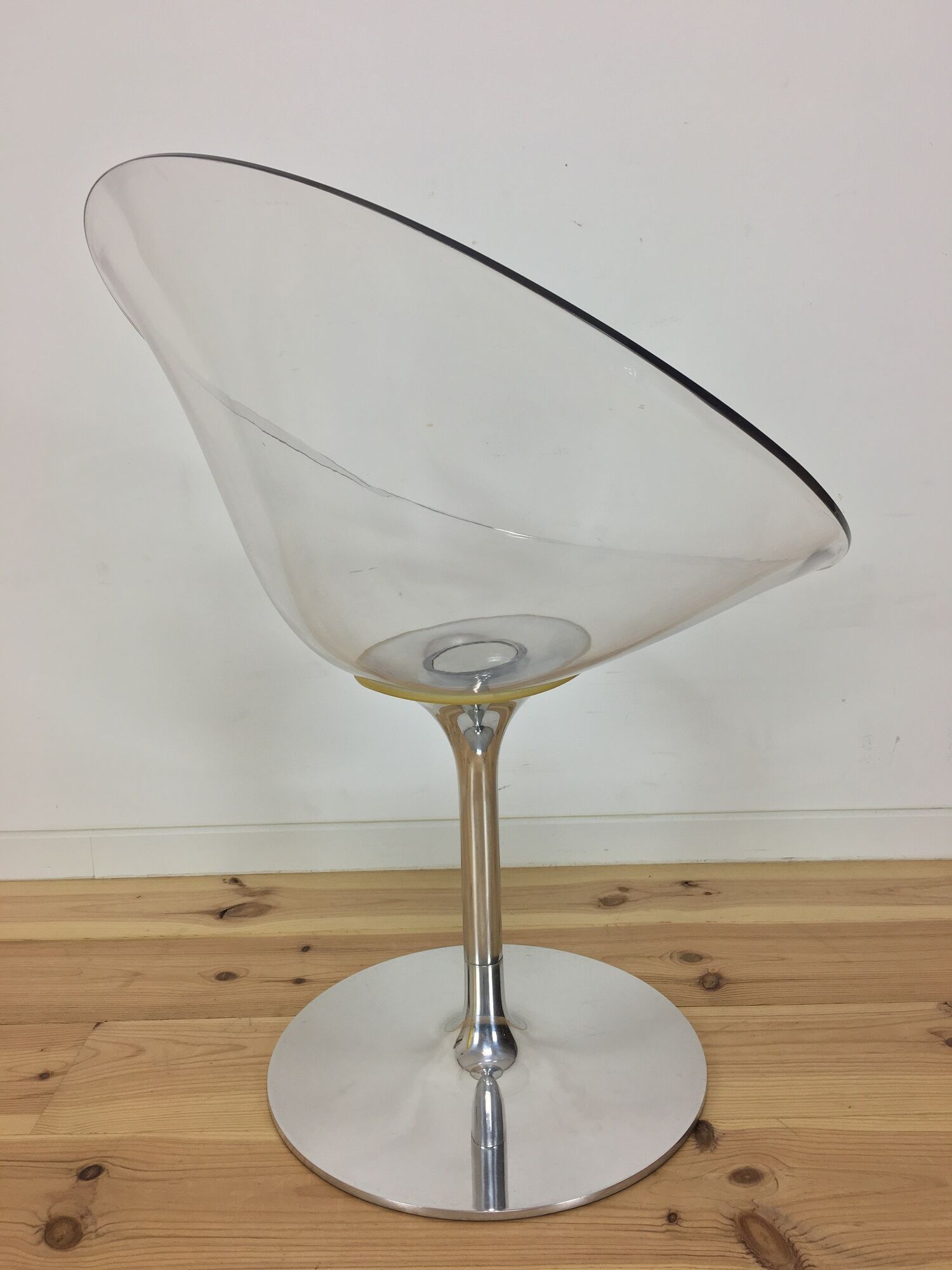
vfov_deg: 61.7
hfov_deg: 48.2
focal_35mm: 29
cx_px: 476
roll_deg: +1.4
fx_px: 1063
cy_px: 635
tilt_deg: -13.5
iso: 25
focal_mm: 4.15
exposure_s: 1/33
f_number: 2.2
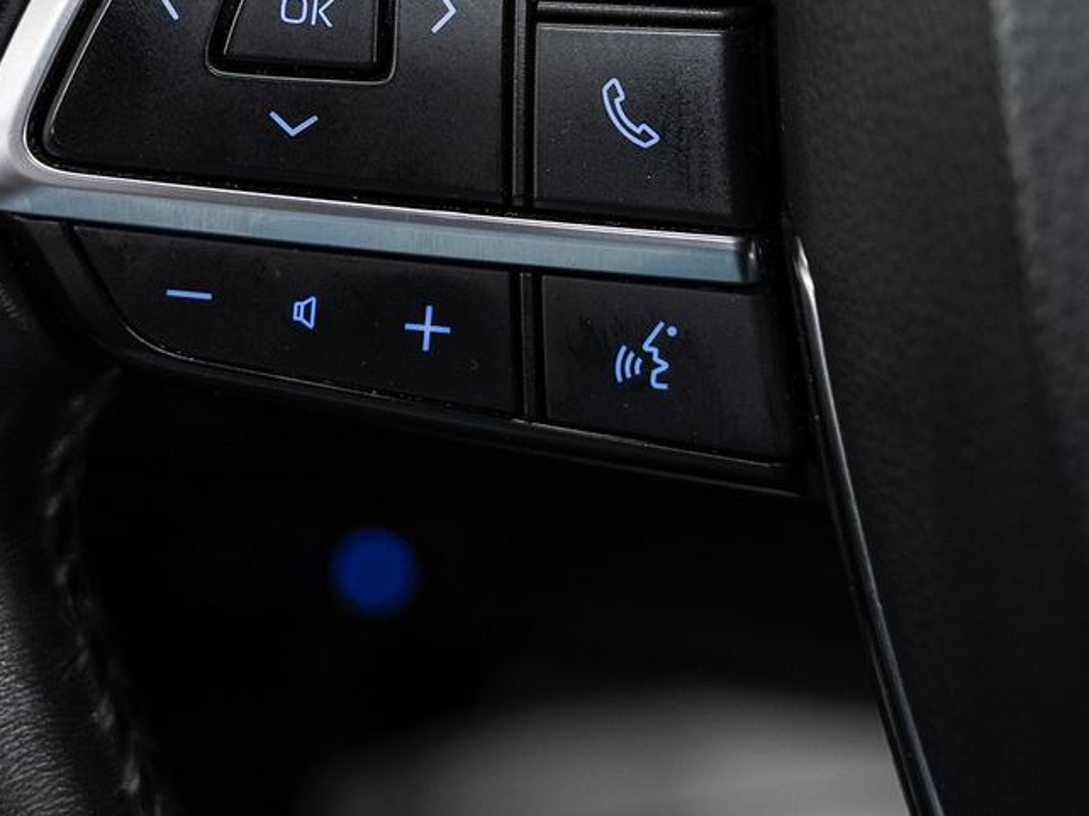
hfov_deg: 26.3
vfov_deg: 19.4
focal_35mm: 74
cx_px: 441
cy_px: 36
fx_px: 2327
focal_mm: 34.3
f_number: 3.5
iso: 800
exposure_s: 1/40
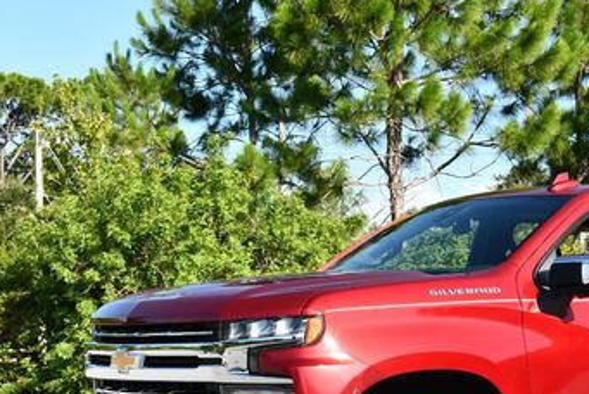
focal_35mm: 90
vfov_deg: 15.2
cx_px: 544
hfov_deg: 22.0
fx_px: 1474
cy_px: 296
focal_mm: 24
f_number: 8
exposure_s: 1/250
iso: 200
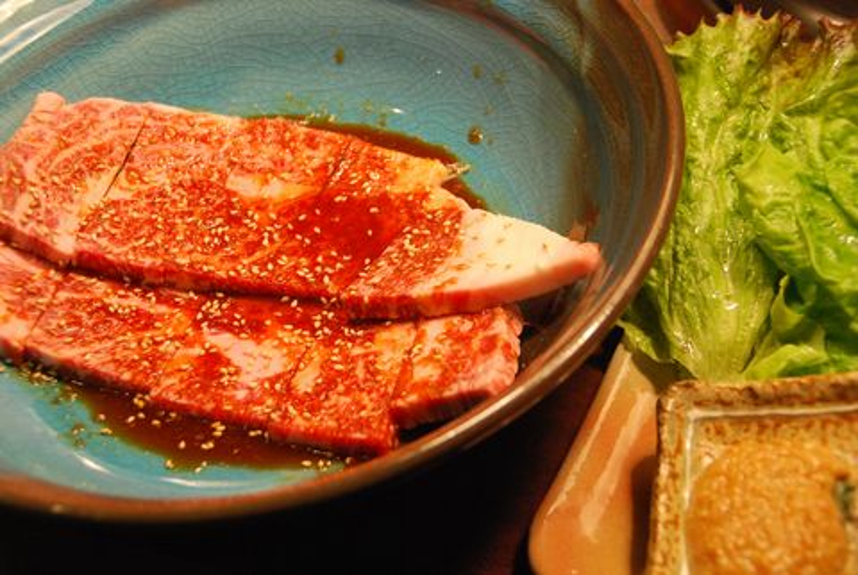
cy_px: 288
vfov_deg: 17.6
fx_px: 1862
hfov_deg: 25.9
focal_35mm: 78
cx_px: 429
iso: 720
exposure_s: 1/30
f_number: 4.8
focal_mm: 52
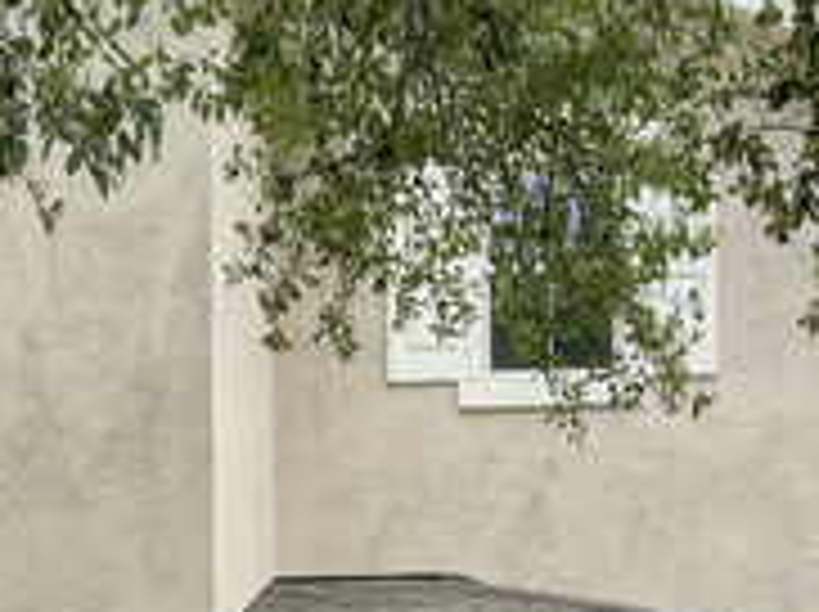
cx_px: 495
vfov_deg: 14.2
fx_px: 2410
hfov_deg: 19.3
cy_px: 644
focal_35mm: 102
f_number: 1.8
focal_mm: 3
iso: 16
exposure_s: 1/869
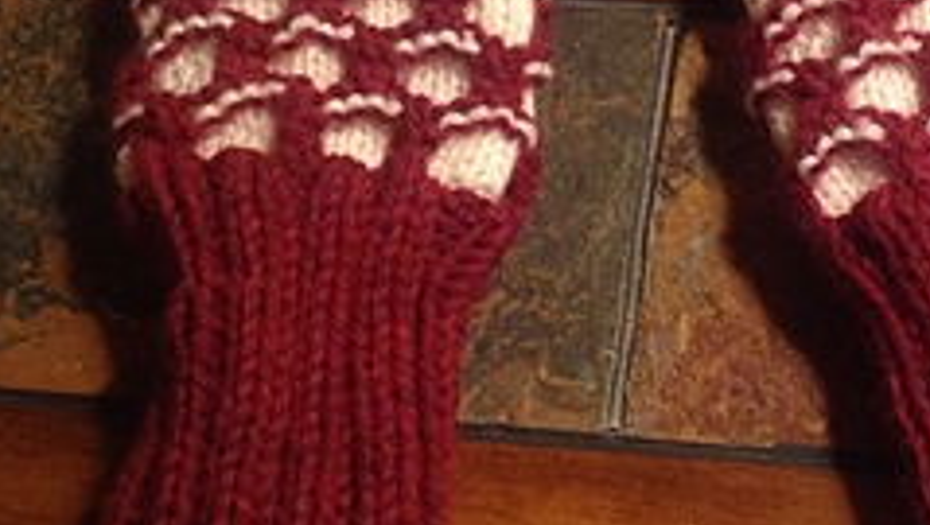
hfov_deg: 27.6
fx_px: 1851
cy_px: 111
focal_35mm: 75
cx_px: 743
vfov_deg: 16.0
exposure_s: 1/17
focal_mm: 3.3
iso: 200
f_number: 2.4
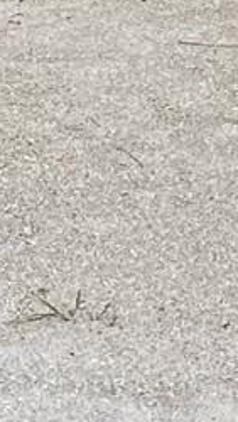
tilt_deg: +2.3
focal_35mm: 232
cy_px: -793
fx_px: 2598
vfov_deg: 8.1
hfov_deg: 5.2
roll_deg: -1.1
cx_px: 184
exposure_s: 1/725
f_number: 1.6
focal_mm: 4.2
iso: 32
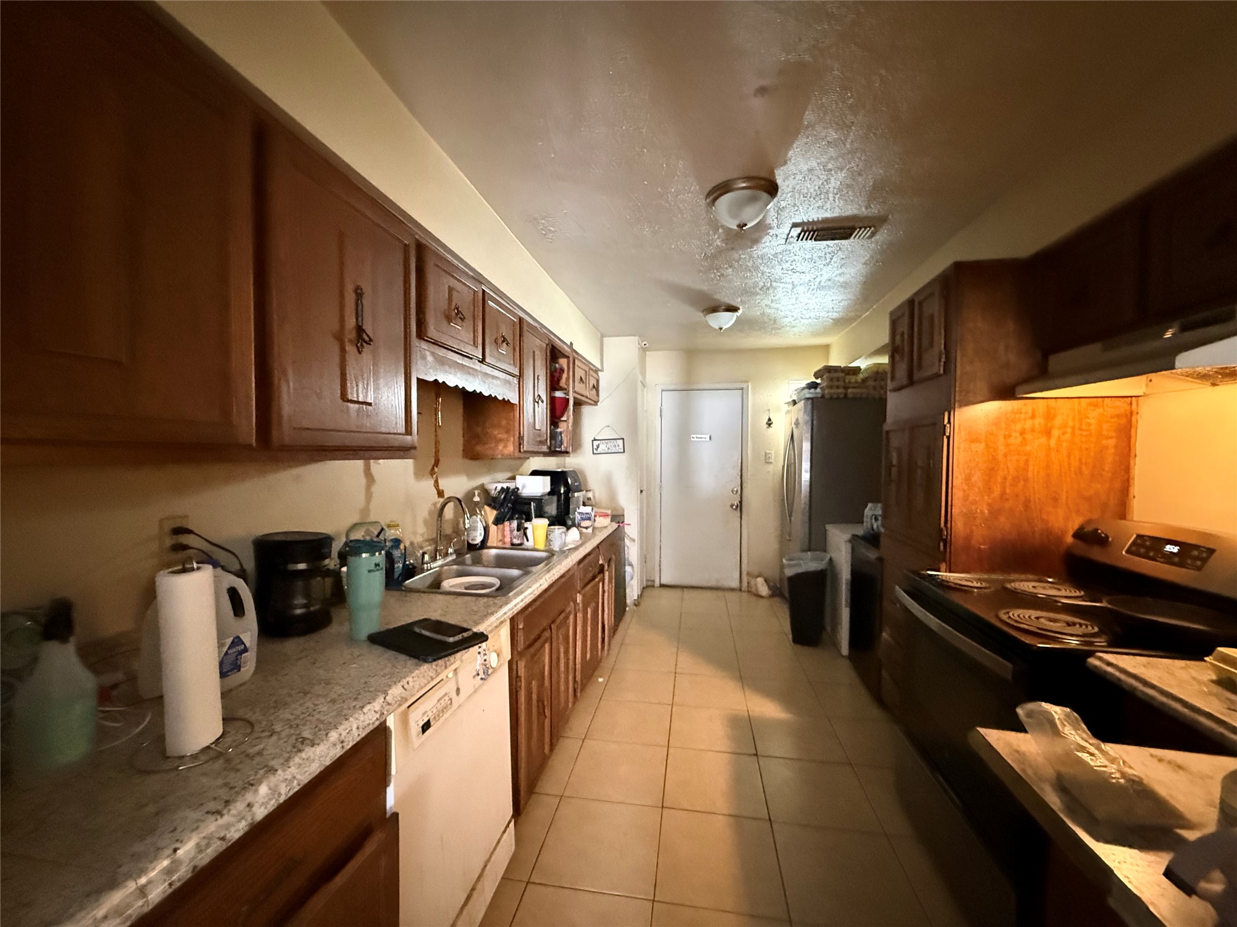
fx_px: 500
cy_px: 464
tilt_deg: -1.3
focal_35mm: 14
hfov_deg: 102.1
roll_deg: +0.7
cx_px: 618
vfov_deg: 85.7
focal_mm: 2.22
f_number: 2.2
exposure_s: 1/40
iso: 1600
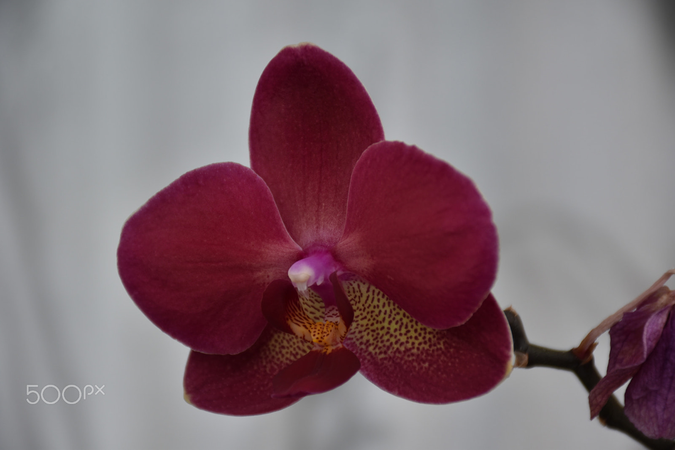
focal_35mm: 174
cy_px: 225
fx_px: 3262
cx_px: 338
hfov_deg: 11.8
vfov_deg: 7.9
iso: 100
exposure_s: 1/20
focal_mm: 116
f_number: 5.6
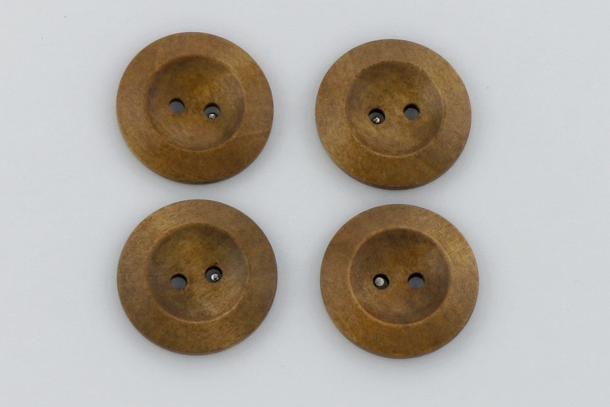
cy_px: 204
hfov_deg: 24.6
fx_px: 1398
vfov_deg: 16.6
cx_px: 305
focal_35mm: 82
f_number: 9
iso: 200
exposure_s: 1/320
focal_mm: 55
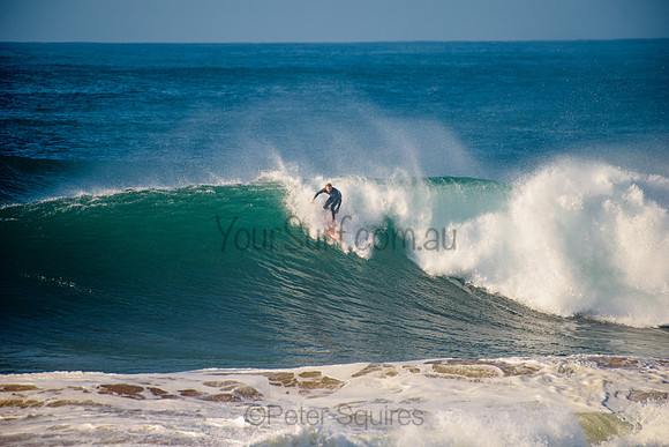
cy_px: 224
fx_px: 9293
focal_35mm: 500
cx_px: 334
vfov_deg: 2.8
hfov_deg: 4.1
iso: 160
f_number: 5.6
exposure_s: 1/1600
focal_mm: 500
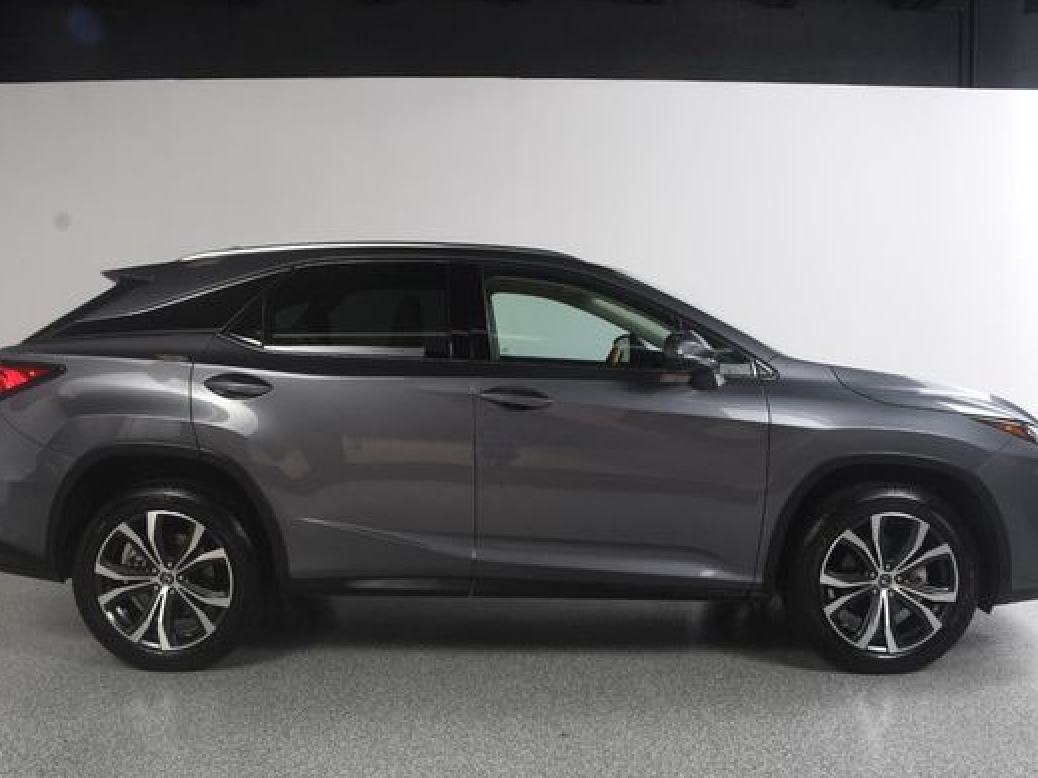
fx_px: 959
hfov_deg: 56.8
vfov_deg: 44.1
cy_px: 412
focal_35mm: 32
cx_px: 500
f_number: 9
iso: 100
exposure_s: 1/160
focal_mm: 18
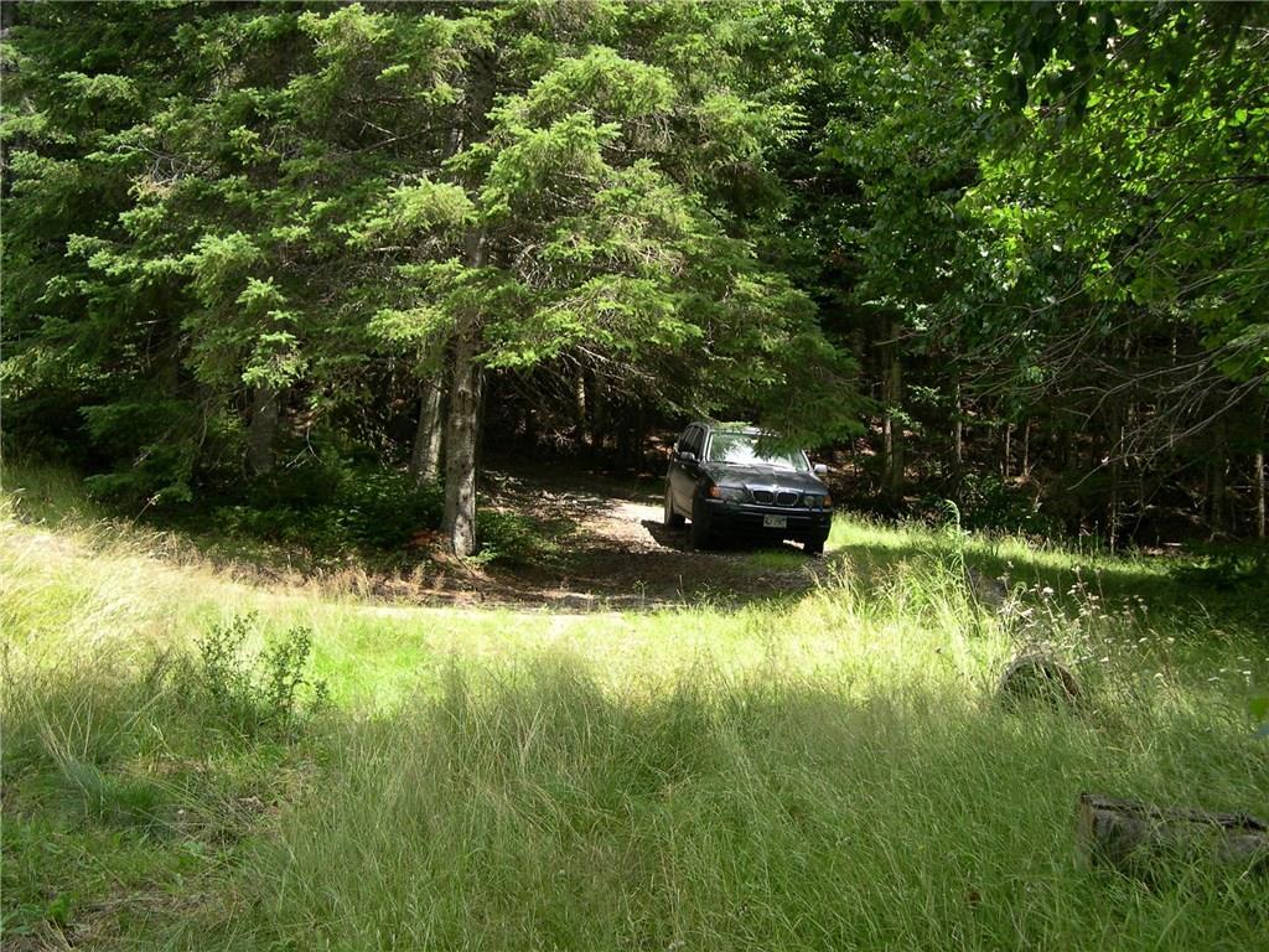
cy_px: 476
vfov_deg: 37.7
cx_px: 634
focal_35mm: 38
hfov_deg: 49.0
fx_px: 1393
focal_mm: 8
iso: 100
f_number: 2.8
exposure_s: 1/343
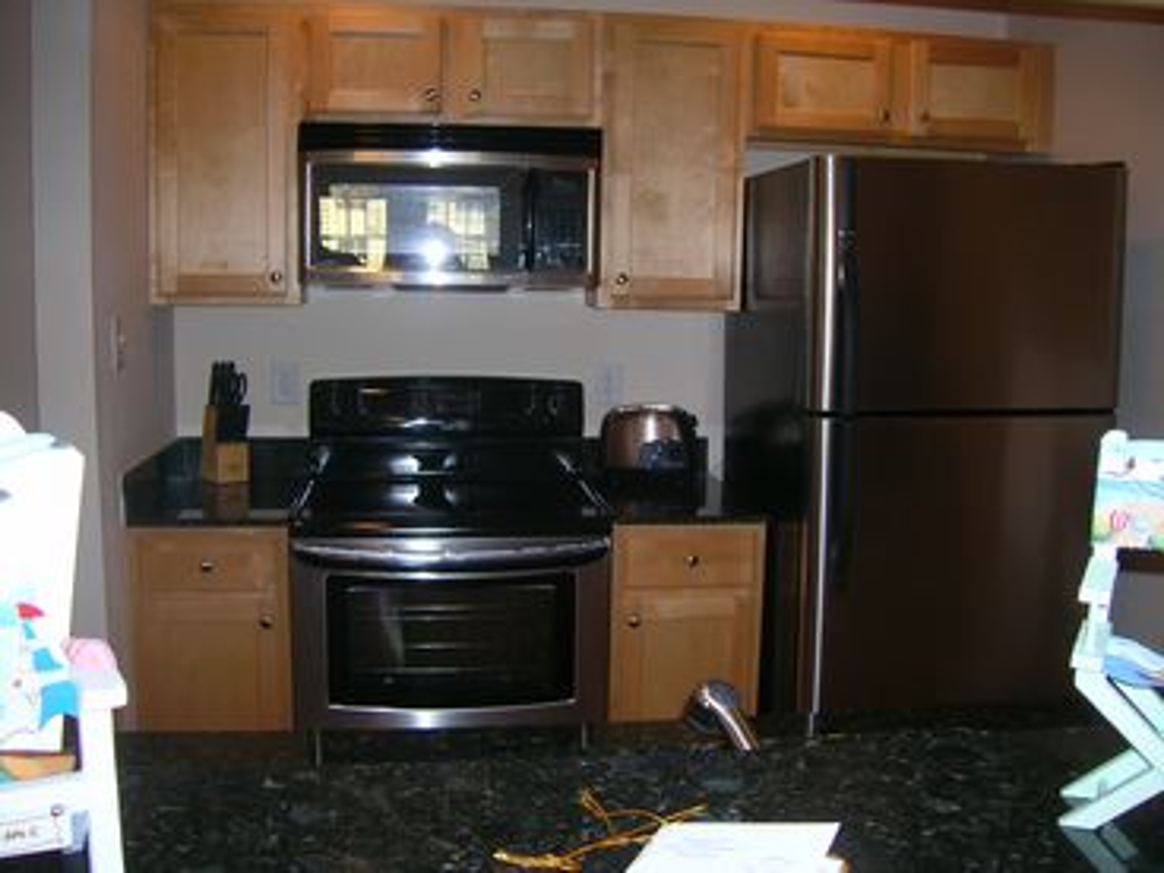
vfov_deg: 41.8
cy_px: 436
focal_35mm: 34
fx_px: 1143
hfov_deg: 54.0
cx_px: 582
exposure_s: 1/60.1
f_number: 2.9
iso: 50
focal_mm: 5.7
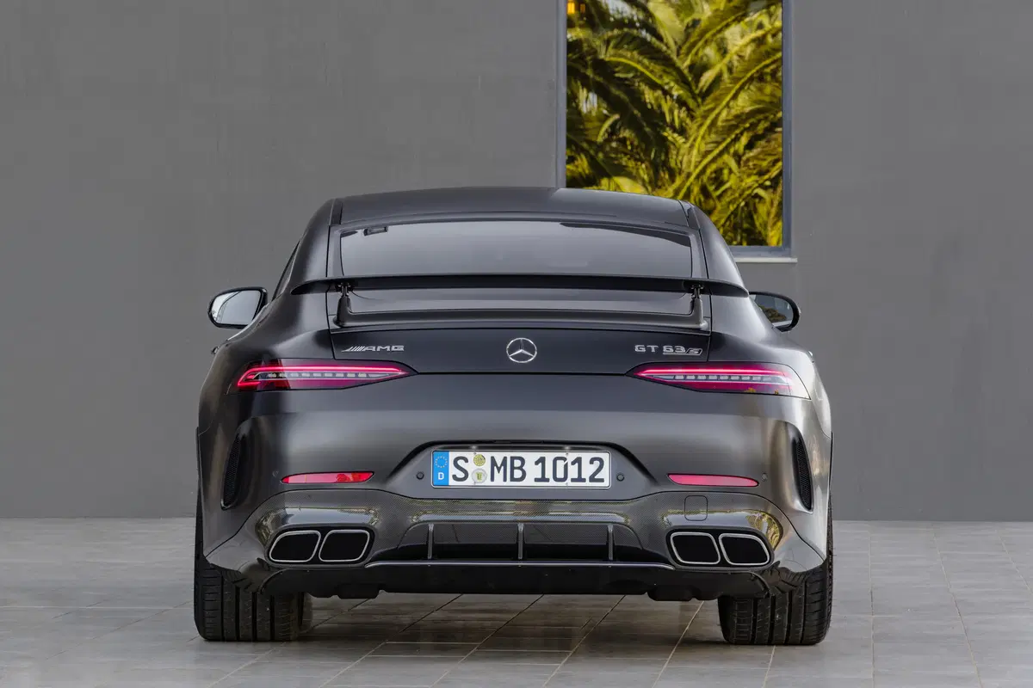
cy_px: 344
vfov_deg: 7.8
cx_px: 516
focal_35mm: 175
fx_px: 5021
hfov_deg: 11.7
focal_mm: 175
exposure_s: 1/15
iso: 100
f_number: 16
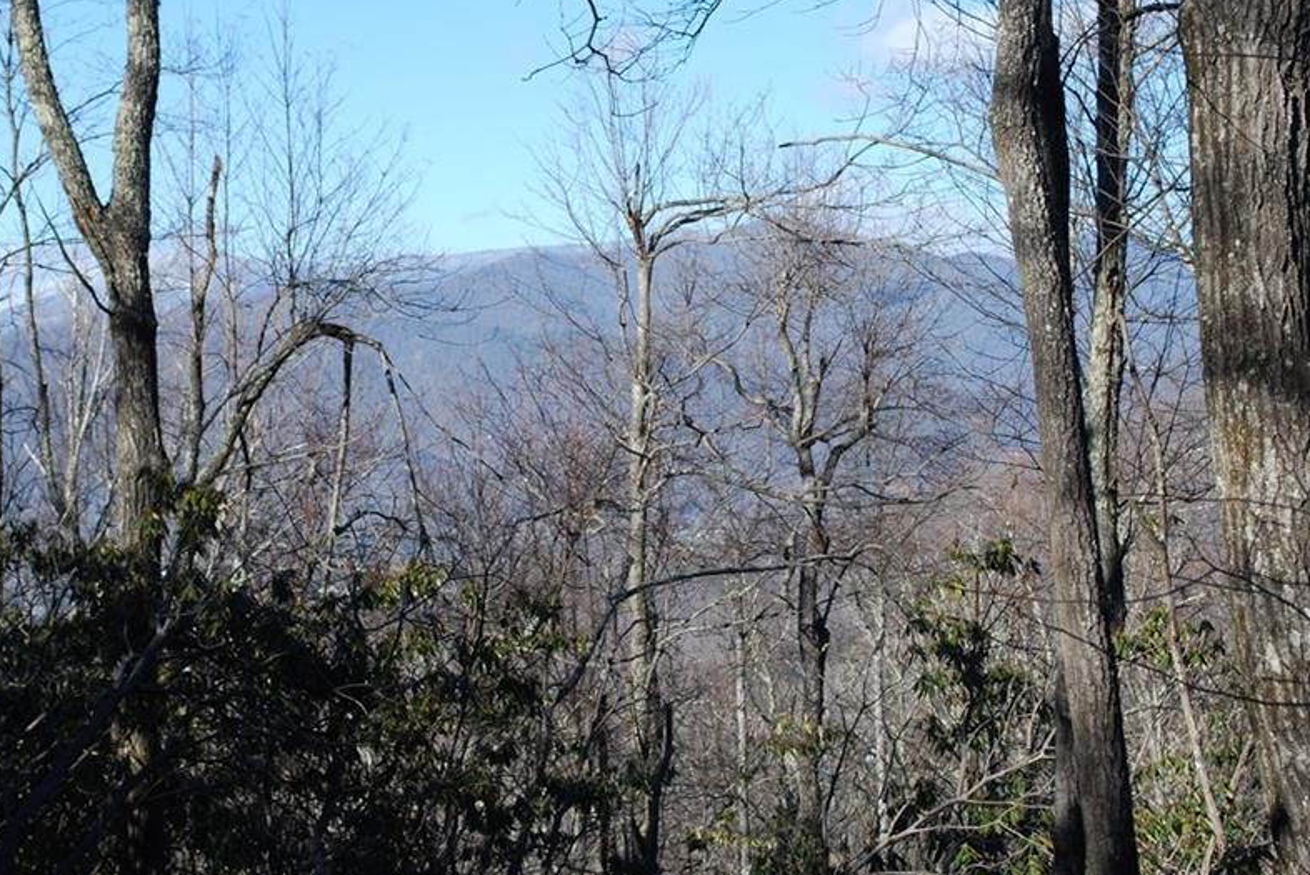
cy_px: 350
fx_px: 3131
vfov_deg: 15.9
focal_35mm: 86
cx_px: 510
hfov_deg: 23.6
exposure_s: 1/200
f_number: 7.1
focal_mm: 44
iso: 100
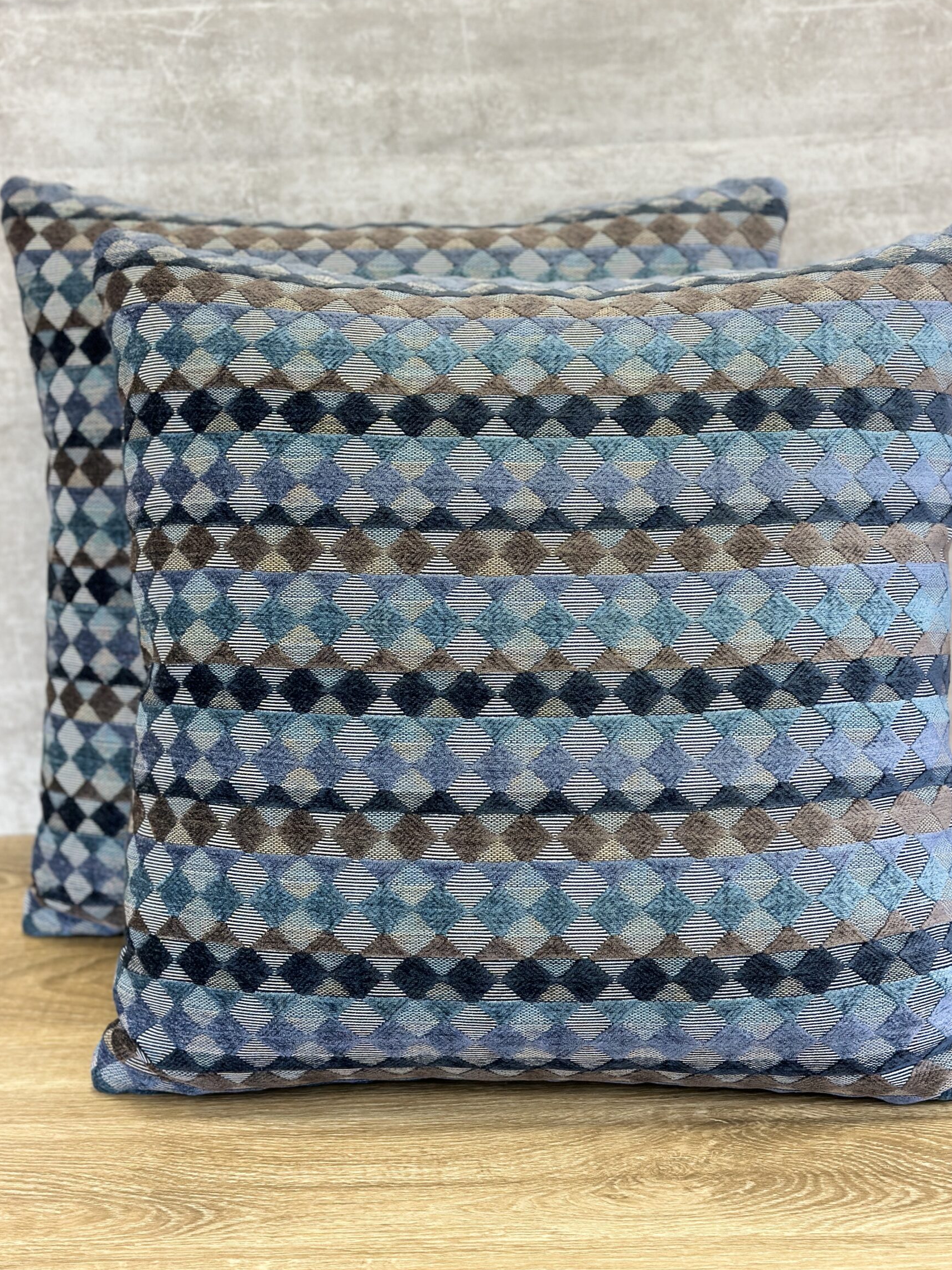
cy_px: 609
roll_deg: +2.3
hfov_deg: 27.0
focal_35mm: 54
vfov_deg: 35.5
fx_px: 1980
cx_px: 507
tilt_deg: -17.0
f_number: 1.78
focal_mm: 6.86
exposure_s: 1/120
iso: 100
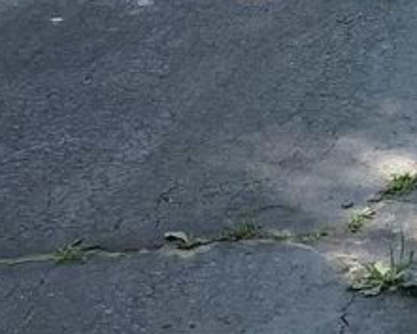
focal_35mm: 140
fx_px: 1729
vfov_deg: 10.2
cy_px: -321
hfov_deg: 13.4
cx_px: 502
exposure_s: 1/357
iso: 25
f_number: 2.4
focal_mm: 3.3
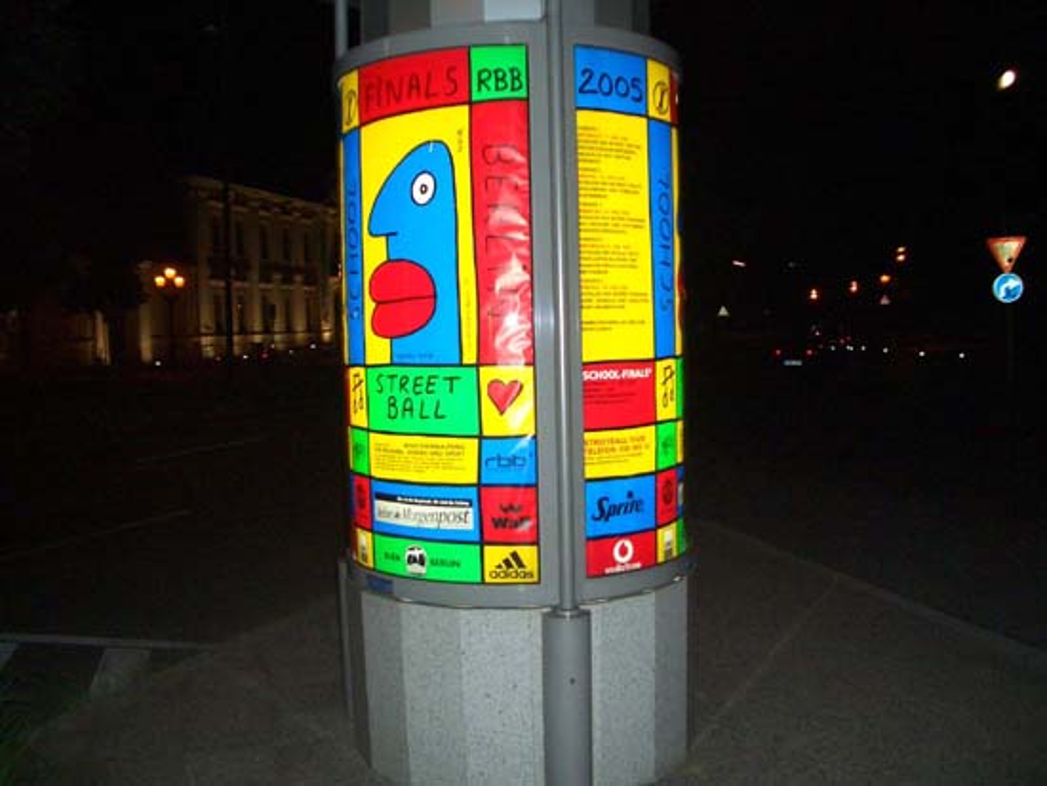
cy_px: 393
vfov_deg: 40.7
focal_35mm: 35
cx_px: 524
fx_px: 1059
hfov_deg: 52.6
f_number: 2.6
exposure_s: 1/60
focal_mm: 5.8
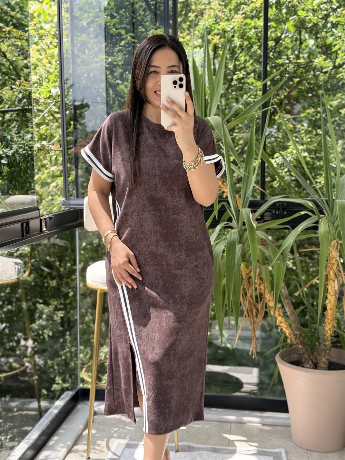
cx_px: 172
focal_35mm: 48
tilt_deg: -18.8
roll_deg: +0.7
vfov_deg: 39.7
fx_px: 638
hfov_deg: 30.3
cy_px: 230
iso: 64
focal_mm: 6.76
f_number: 1.78
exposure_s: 1/481
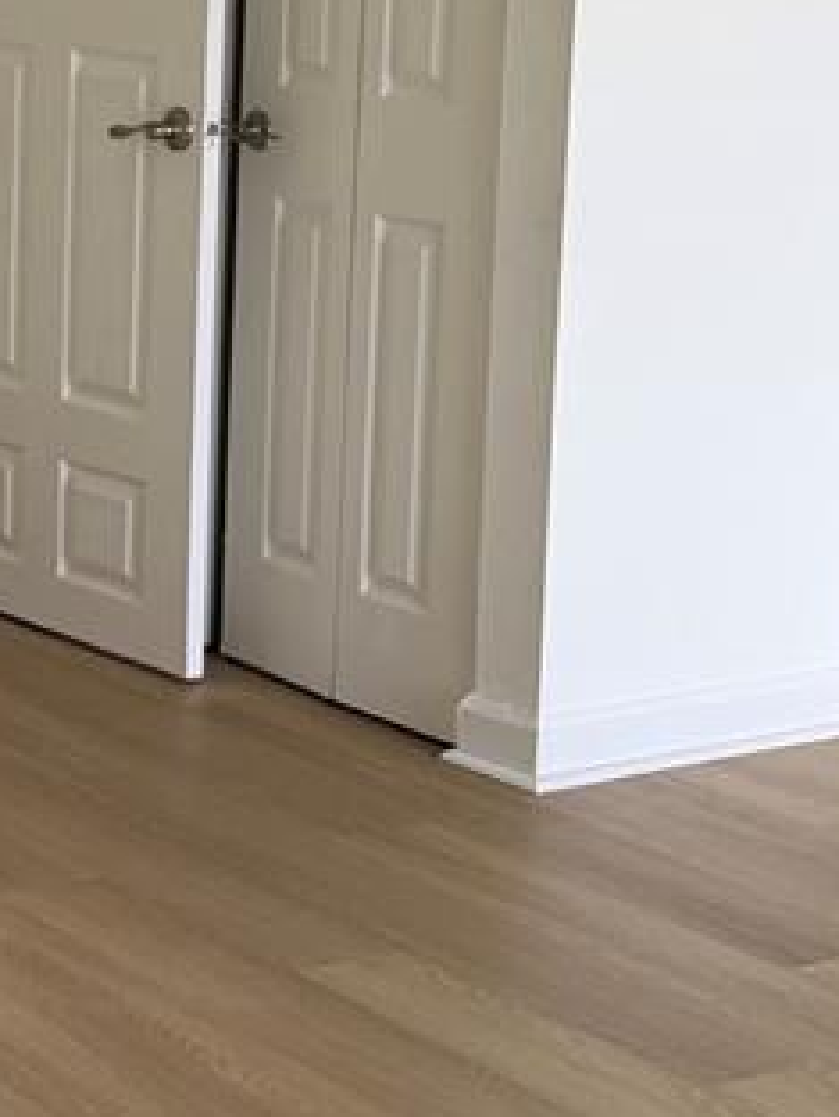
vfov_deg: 21.1
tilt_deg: -9.5
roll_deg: -0.1
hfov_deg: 14.9
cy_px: 300
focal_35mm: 92
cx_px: -436
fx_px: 2971
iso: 64
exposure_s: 1/121
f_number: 1.78
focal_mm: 6.76
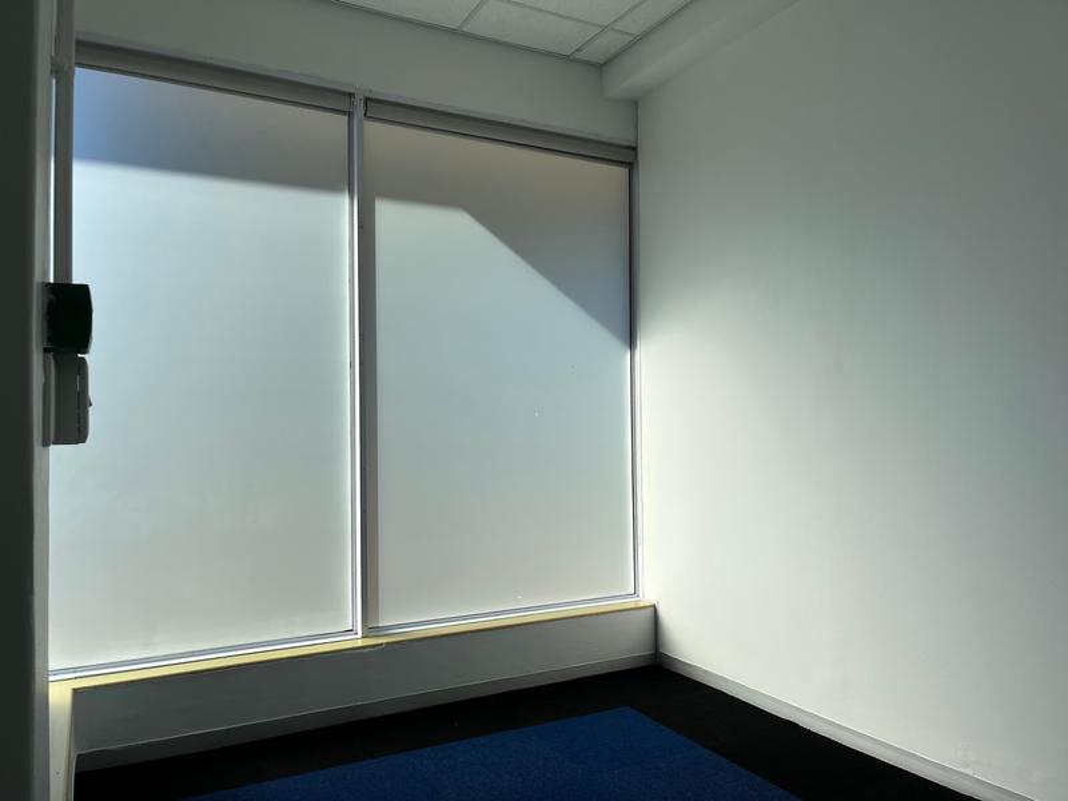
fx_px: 802
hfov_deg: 67.3
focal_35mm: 26
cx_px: 534
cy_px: 400
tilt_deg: +1.1
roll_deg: +0.7
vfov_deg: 53.1
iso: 50
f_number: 1.6
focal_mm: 5.1
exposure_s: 1/2179
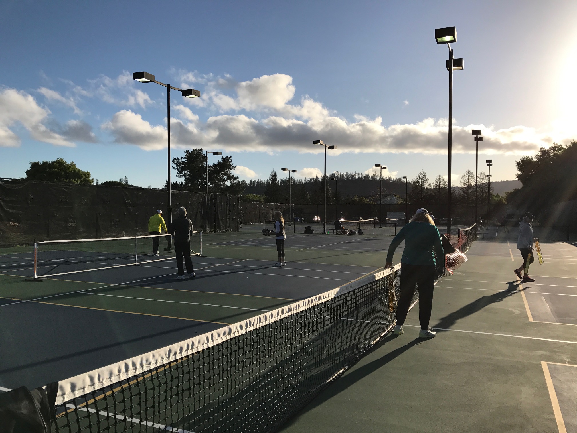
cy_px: 216
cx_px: 288
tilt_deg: +0.6
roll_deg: -0.2
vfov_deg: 49.7
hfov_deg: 63.4
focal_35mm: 28
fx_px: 467
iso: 20
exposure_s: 1/4167
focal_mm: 3.99
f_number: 1.8
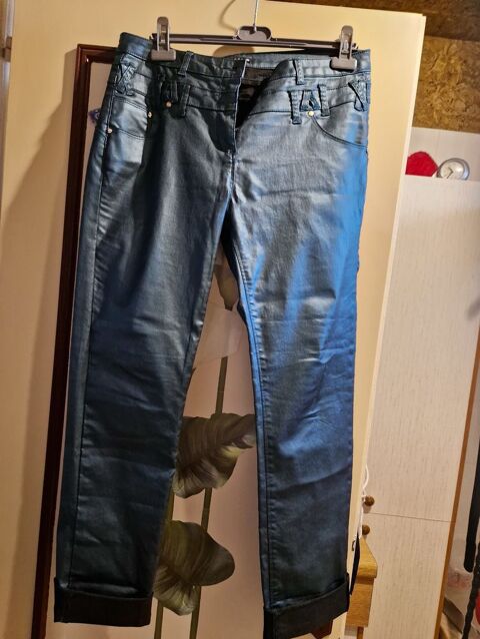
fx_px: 425
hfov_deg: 58.9
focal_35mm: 23
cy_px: 320
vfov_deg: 73.9
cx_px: 240
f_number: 1.8
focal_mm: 5.4
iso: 500
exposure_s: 1/100
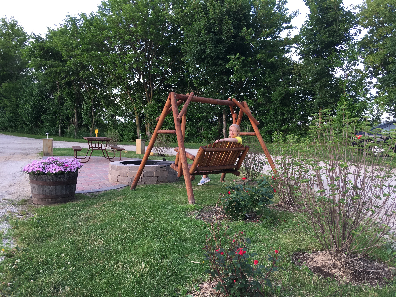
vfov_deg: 48.2
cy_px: 148
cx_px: 198
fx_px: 332
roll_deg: -1.0
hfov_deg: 61.7
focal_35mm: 29
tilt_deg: -4.5
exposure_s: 1/60
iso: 32
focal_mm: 4.15
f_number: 2.2
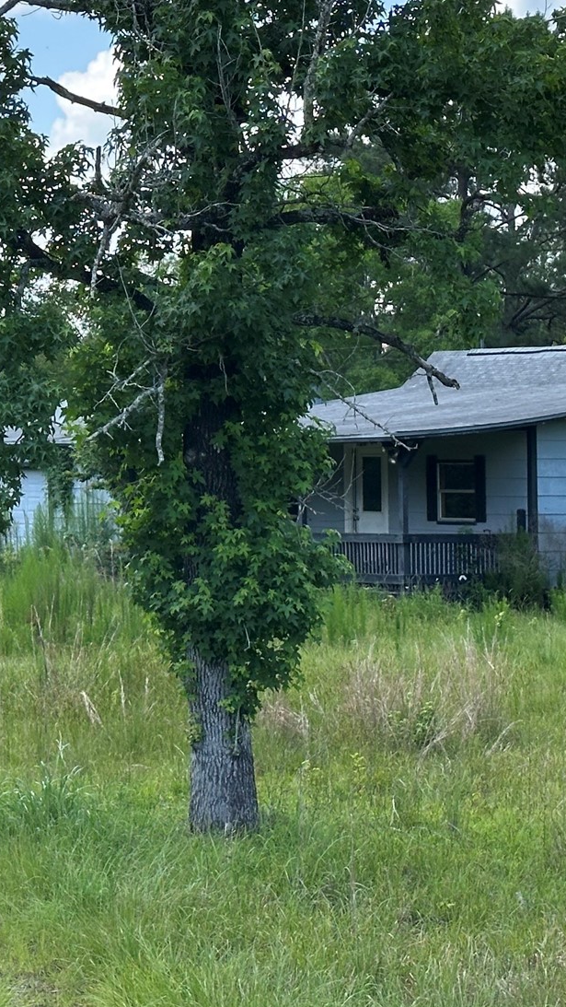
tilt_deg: +2.8
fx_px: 2614
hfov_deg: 12.2
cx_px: -9
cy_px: 324
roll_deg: -0.4
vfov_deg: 21.7
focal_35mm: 98
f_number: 1.78
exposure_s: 1/1992
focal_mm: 6.86
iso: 64
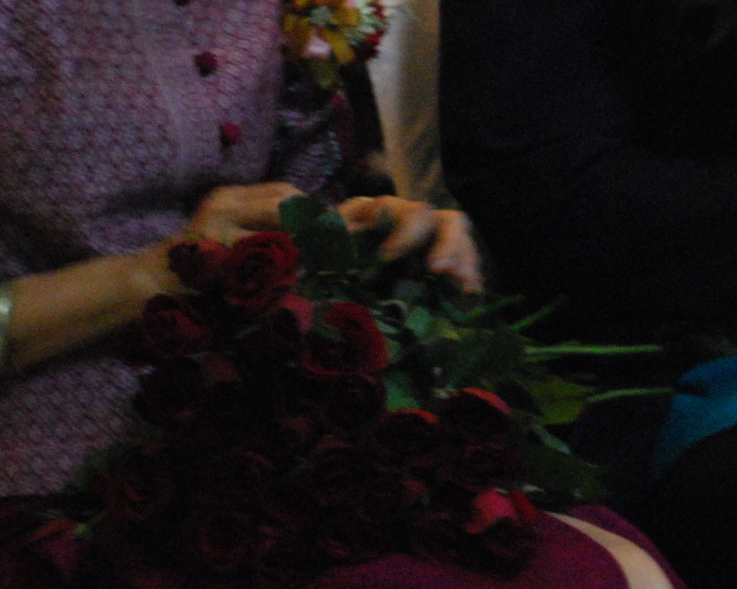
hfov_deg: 8.7
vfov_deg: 7.1
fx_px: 4777
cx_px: 1006
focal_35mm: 219
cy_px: 118
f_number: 5.6
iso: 1600
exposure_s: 1/25
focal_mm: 46
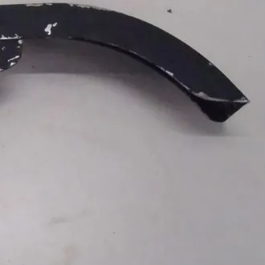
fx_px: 650
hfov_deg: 20.2
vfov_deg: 22.6
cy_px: 32
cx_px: -119
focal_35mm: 75
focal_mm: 5
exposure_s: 1/100
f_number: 3.5
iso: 800
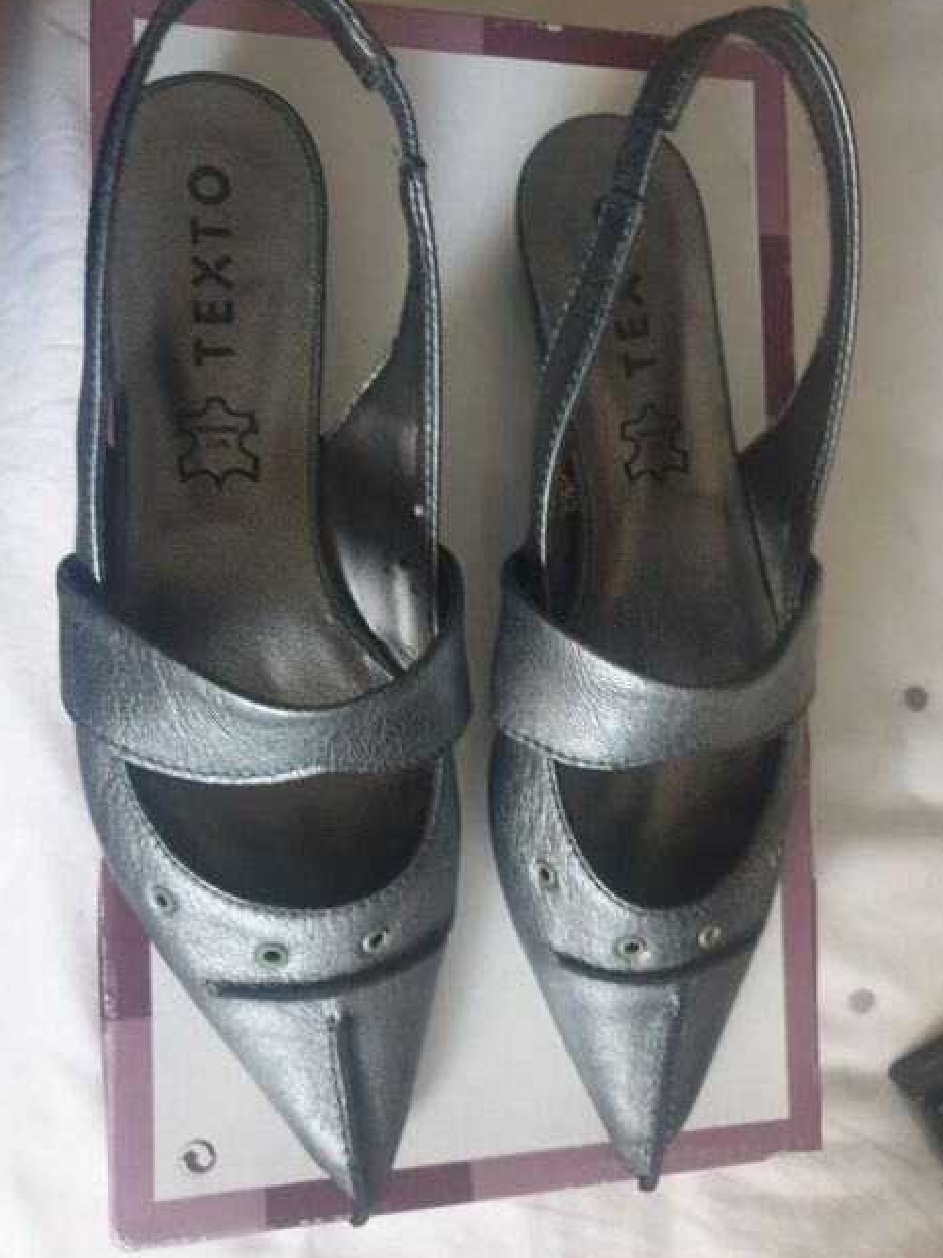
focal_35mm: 27
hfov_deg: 51.3
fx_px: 981
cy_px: 627
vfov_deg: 65.3
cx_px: 484
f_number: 1.5
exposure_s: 1/11
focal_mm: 4.3
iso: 250
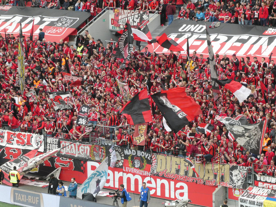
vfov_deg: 7.4
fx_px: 1595
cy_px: 104
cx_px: 138
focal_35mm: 200
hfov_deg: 9.9
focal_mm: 35.8
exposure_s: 1/125
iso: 400
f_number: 5.6
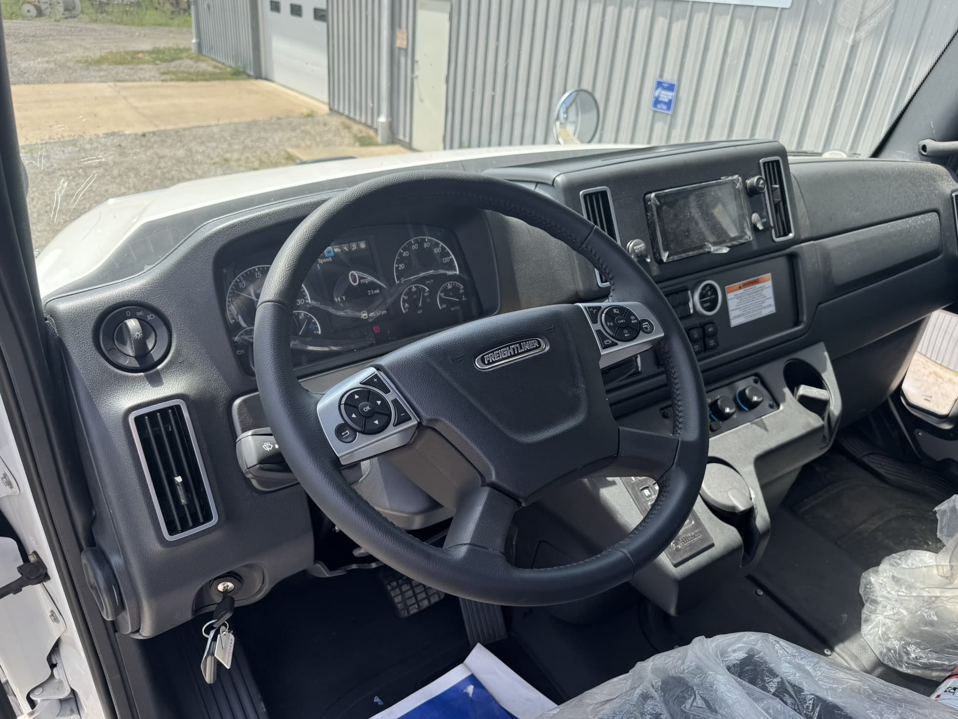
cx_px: 496
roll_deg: -5.6
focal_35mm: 25
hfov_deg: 69.4
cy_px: 367
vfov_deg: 54.9
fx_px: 692
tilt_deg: -28.3
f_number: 1.78
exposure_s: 1/792
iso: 80
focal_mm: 6.76
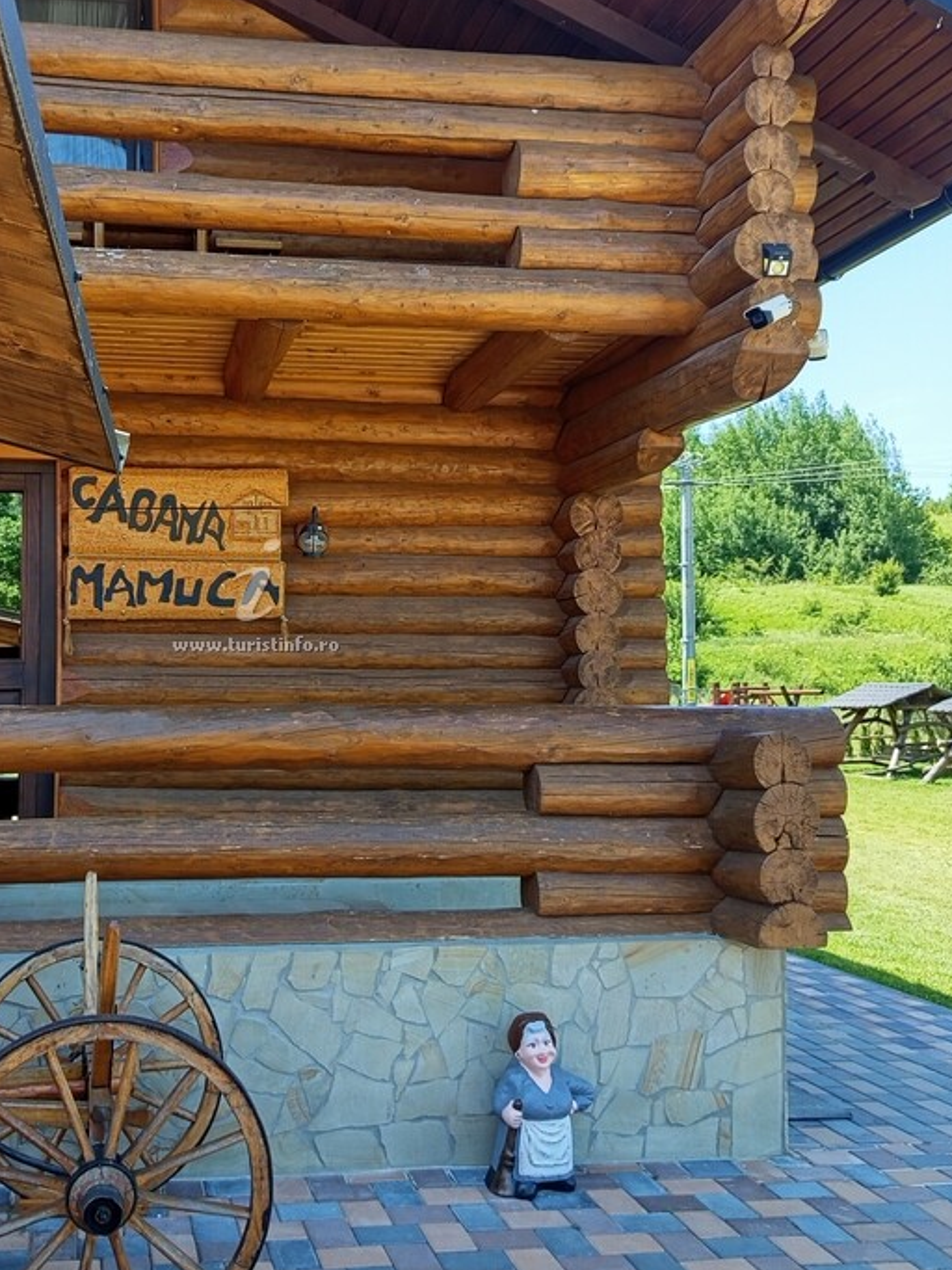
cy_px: 615
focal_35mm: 36
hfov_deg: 38.9
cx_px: 279
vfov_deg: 51.4
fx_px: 1320
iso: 57
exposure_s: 1/100
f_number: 1.7
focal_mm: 5.24
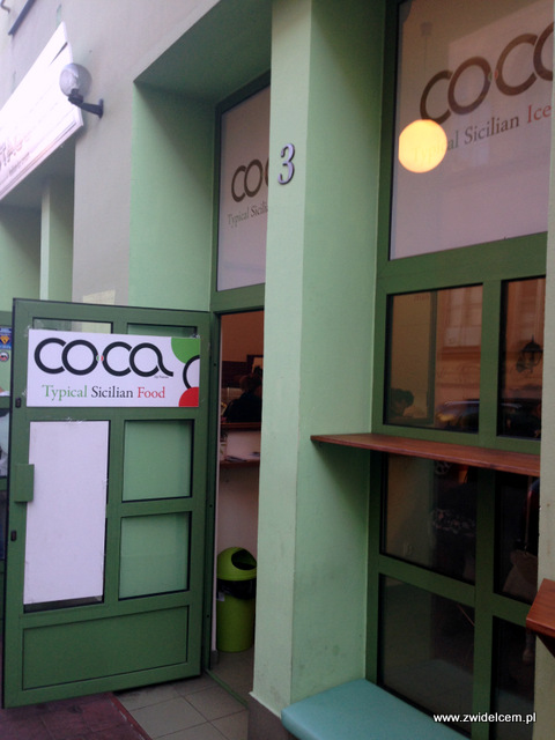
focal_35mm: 33
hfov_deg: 42.9
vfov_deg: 55.4
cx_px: 278
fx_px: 705
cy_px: 370
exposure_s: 1/60
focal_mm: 4.12
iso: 50
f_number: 2.4
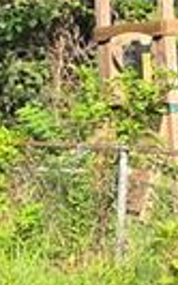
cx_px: -757
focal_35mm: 188
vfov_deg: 11.1
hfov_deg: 5.2
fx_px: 1461
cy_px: 180
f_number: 1.8
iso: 80
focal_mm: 5.4
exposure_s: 1/1199
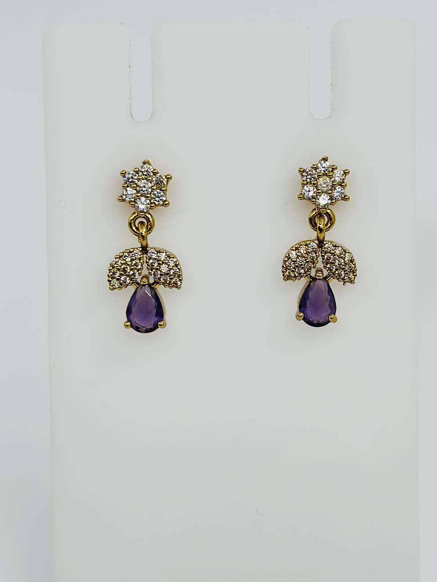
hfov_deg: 19.6
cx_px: 239
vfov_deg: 26.0
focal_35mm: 75
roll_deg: -0.8
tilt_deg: -22.2
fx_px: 1262
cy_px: 245
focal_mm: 6.86
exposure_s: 1/1212
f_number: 1.78
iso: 80
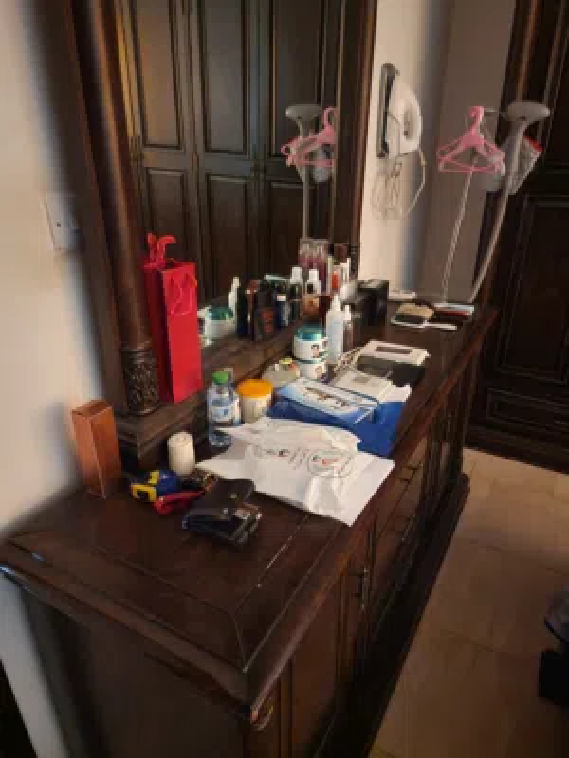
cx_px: 284
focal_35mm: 23
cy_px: 379
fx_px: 504
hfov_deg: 58.9
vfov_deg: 73.9
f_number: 1.8
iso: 1000
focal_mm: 6.4
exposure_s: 1/9.99
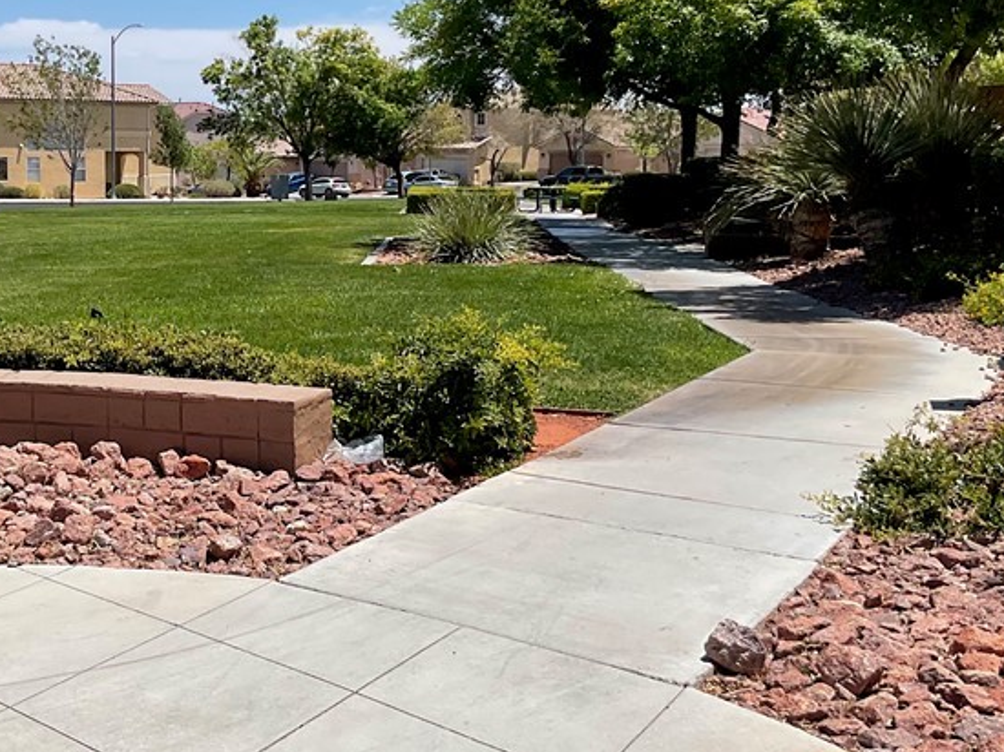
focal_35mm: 54
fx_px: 1566
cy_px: 314
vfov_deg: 27.0
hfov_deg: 34.7
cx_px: 239
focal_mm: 3
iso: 16
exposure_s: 1/3322
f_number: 1.8
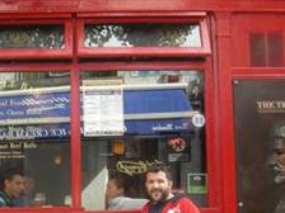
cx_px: 90
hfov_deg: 25.2
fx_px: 634
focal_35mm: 77
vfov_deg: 19.0
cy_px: 164
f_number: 3.4
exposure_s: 1/66.3
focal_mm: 7.5
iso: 64
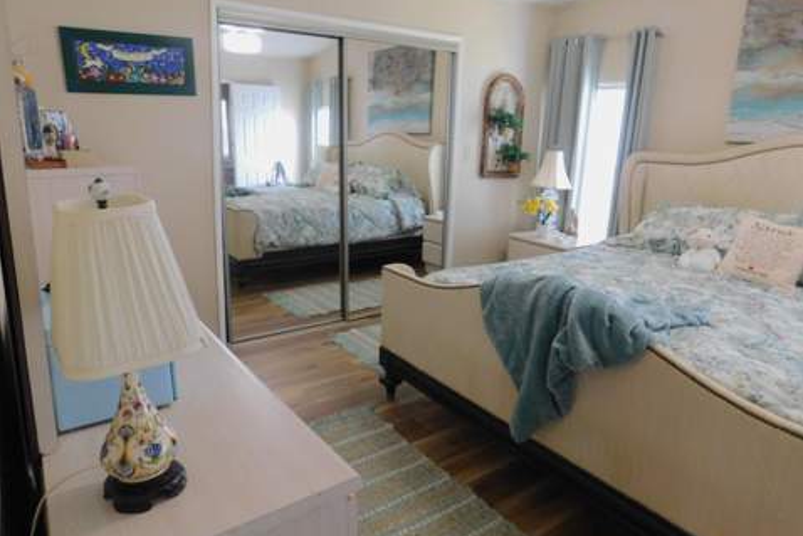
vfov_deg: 53.2
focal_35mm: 24
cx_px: 402
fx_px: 535
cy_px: 260
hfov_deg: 73.7
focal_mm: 4
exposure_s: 1/30
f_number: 3
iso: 400
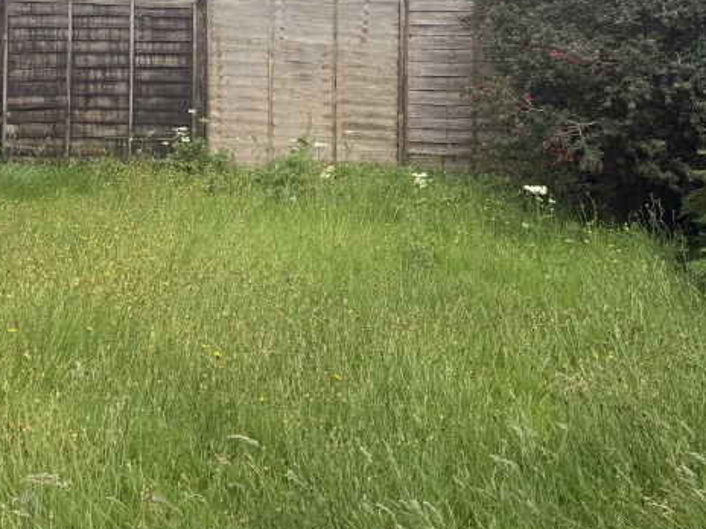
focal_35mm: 53
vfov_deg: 26.4
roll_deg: +0.0
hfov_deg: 35.9
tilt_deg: -0.2
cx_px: 251
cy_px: 27
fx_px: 1081
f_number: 1.78
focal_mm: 6.76
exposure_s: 1/2232
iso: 80
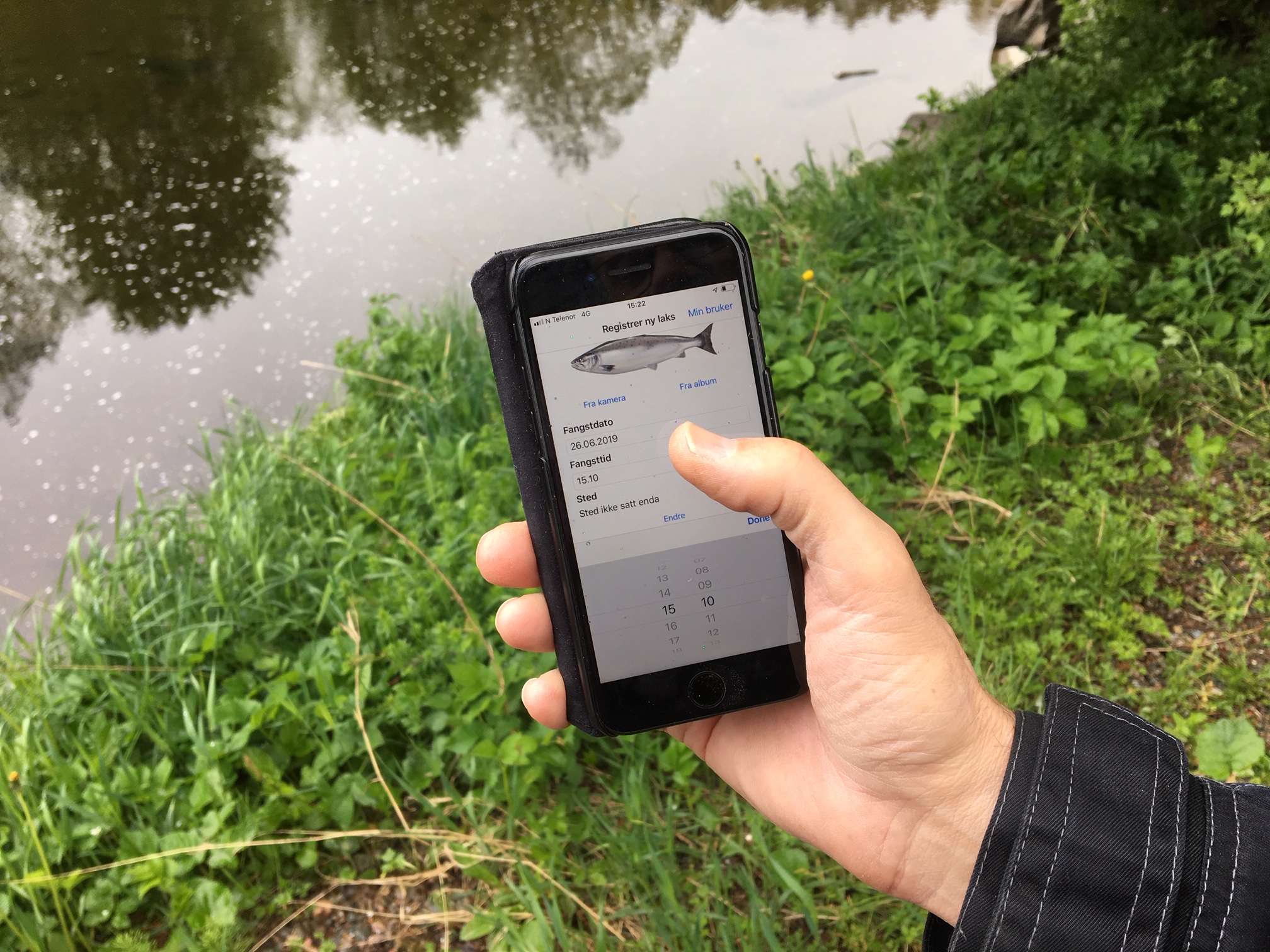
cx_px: 635
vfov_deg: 48.2
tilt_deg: -40.1
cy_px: 476
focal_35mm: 29
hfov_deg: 61.7
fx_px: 1064
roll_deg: -0.3
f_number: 2.2
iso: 25
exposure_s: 1/125
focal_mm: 4.15
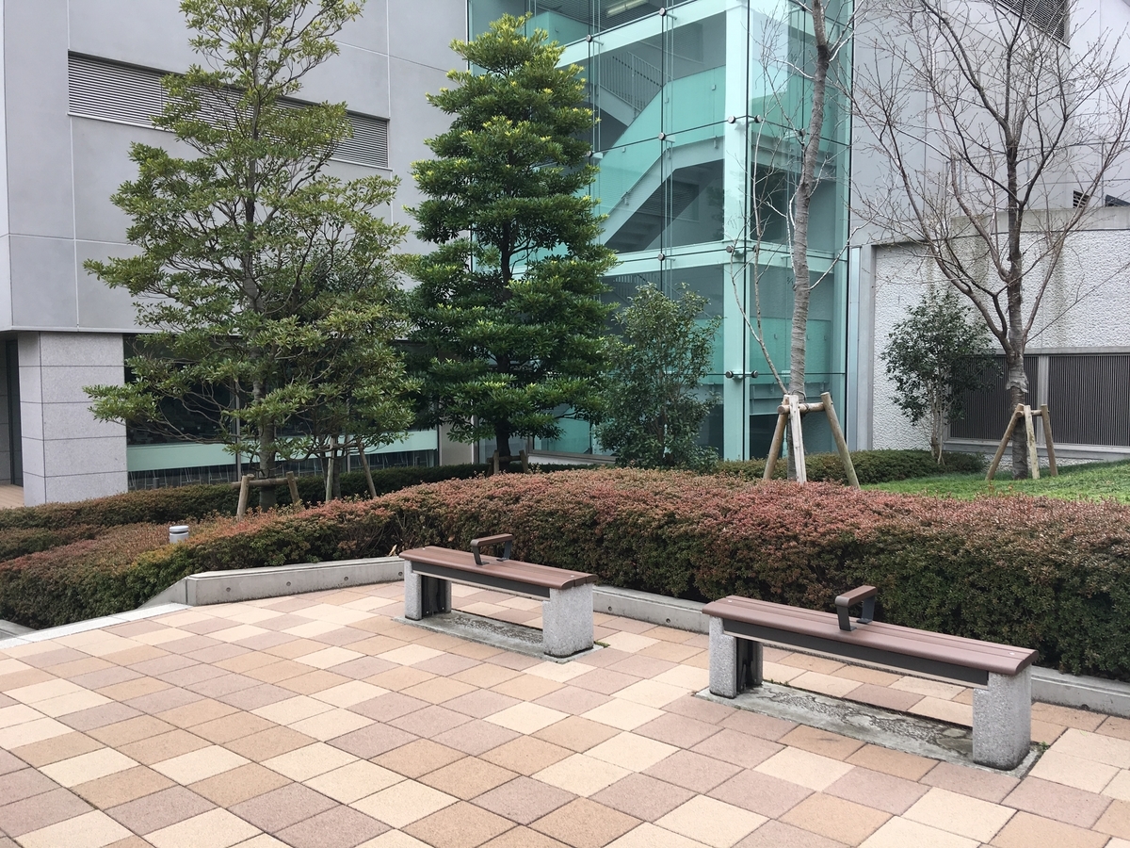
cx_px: 565
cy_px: 424
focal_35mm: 29
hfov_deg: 61.7
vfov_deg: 48.2
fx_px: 947
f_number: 2.2
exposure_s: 1/373
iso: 25
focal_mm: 4.15
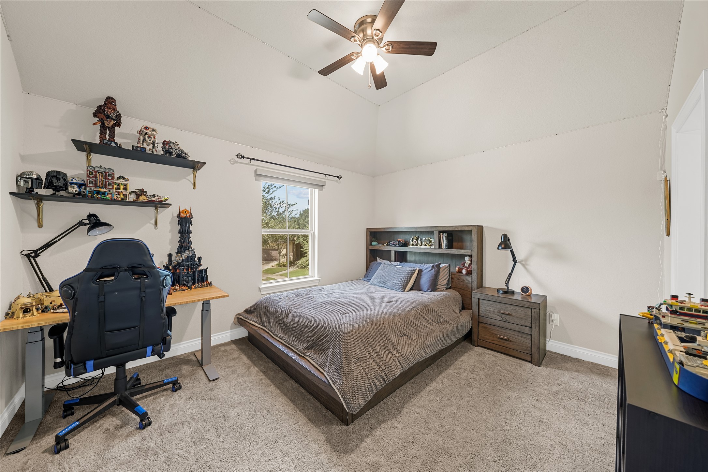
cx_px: 354
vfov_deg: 90.0
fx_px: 236
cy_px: 236
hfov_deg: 112.6
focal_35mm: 12
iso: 250
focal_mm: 12
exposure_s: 1.3
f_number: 6.3
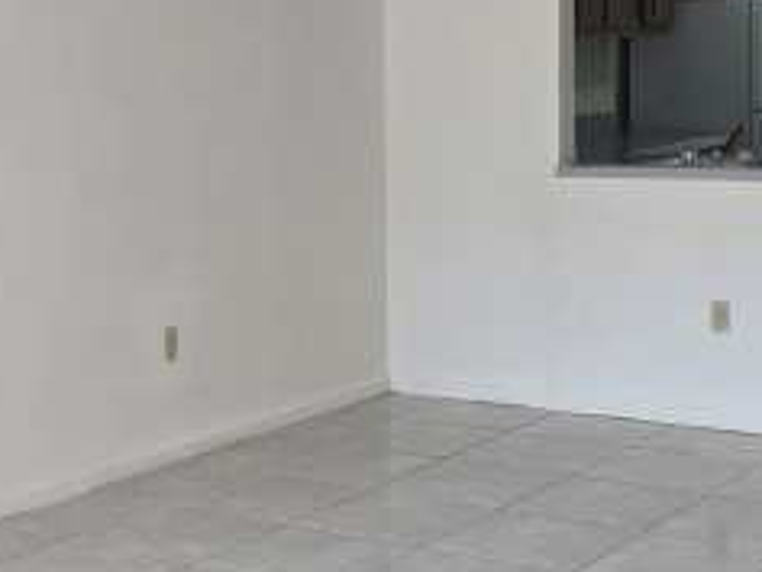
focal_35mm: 78
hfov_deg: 25.0
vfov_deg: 18.9
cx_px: 313
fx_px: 1717
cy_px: 313
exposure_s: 1/120
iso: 64
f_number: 1.8
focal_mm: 5.4
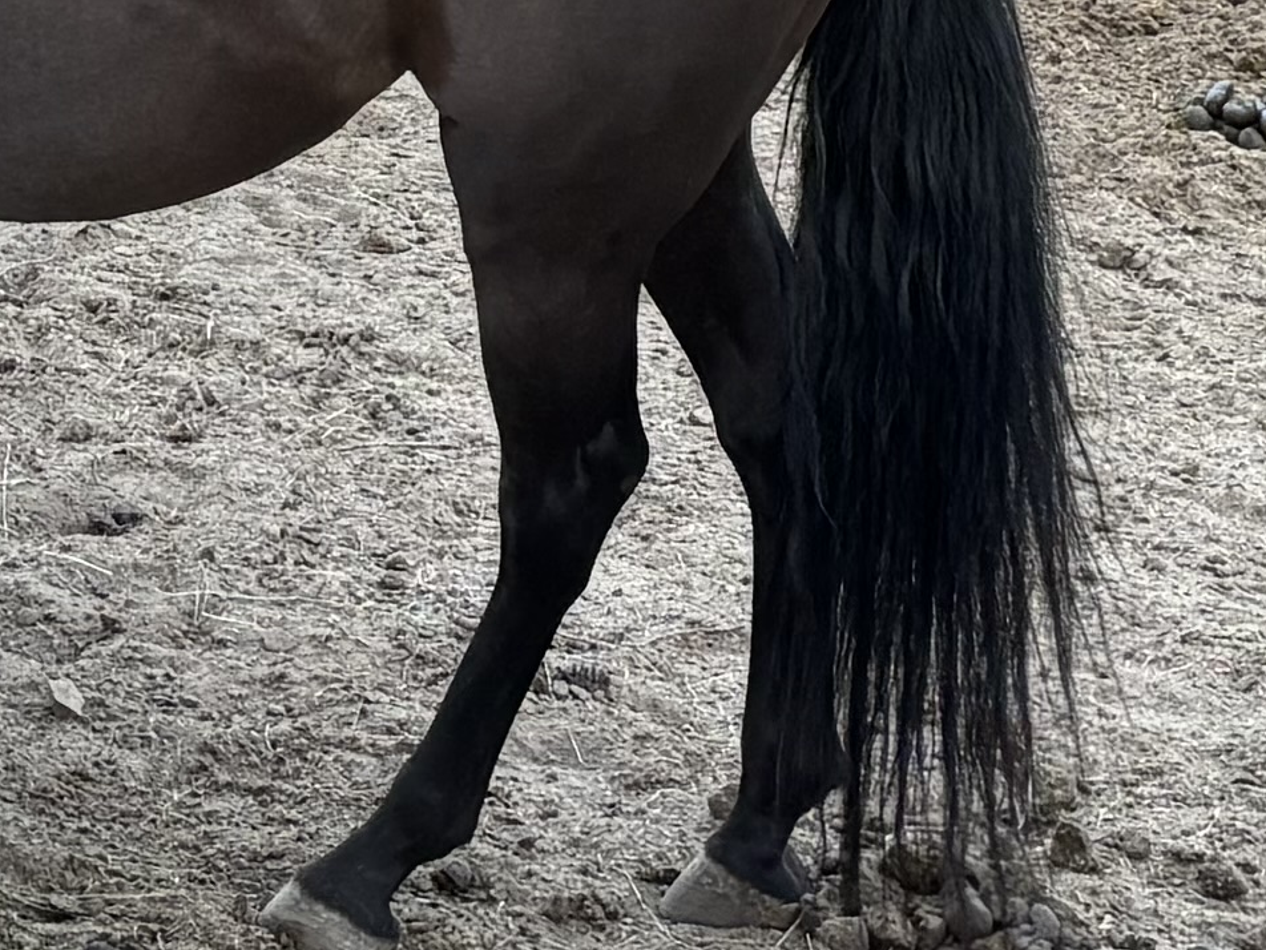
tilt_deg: -11.9
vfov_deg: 8.8
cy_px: -1199
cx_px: 358
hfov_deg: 12.6
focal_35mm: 156
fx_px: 5705
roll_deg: +0.1
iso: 125
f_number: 1.6
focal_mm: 5.96
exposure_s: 1/121
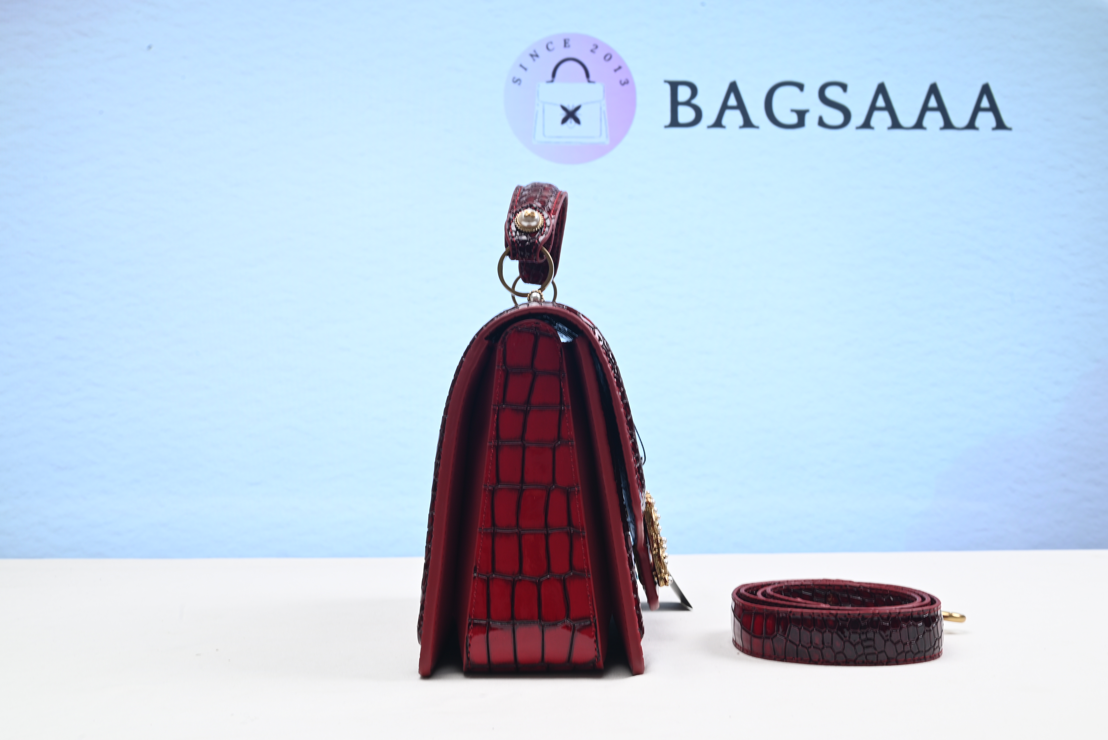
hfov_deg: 48.4
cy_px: 370
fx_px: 1232
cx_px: 554
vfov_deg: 33.4
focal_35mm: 40
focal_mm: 40
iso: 100
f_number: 16
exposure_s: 1/2
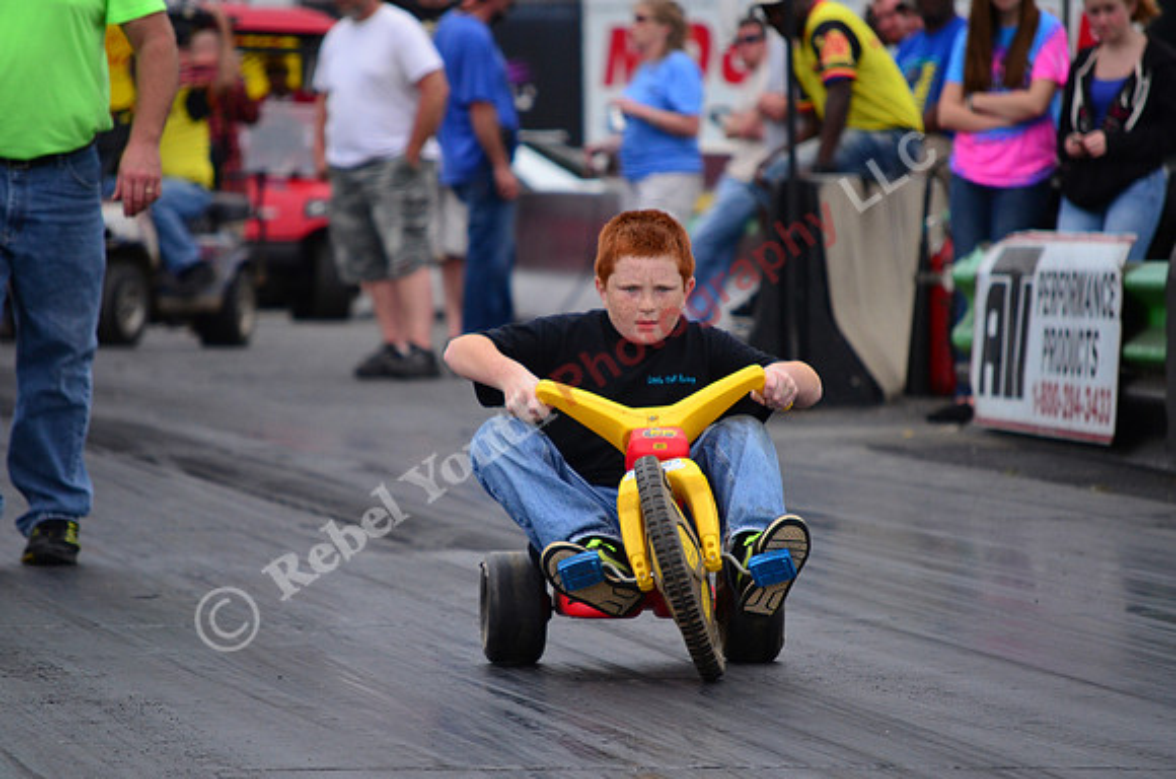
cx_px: 588
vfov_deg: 4.6
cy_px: 390
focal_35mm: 300
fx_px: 9778
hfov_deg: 6.9
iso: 1000
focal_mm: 200
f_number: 5.6
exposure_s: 1/2000
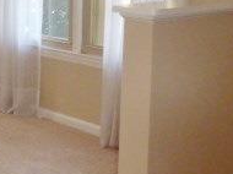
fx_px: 726
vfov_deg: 13.7
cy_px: 75
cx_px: -97
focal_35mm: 108
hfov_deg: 16.8
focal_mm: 4.1
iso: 320
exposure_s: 1/30
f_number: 3.3
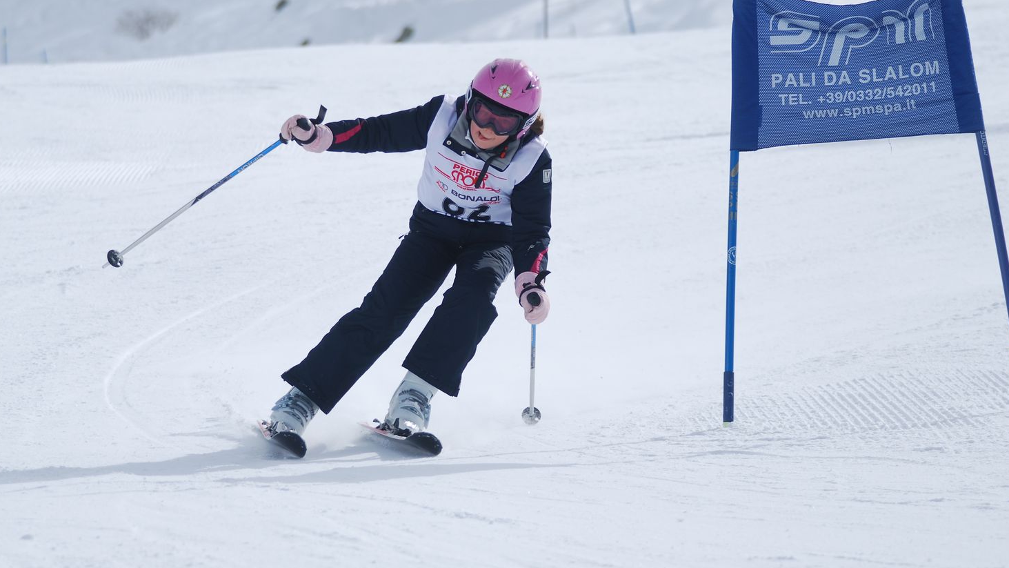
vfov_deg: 4.7
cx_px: 477
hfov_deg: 8.4
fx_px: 6903
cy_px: 291
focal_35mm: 258
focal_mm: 150
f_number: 5
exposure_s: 1/1250
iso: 100
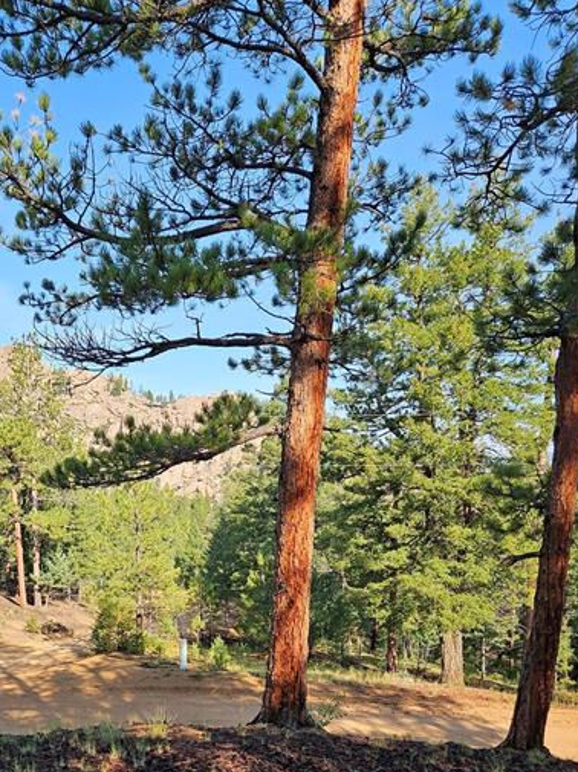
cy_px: 573
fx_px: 780
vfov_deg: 50.6
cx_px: 170
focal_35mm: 35
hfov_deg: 39.9
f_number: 1.8
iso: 25
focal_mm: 5.4
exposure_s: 1/670
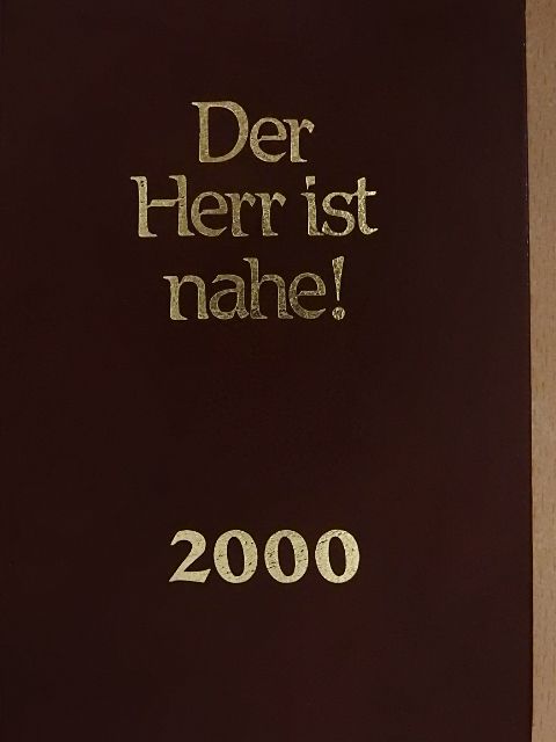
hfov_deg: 24.4
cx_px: 278
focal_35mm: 60
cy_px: 371
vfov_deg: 32.2
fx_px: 1285
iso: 1600
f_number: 4.2
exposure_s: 1/80
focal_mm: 10.7
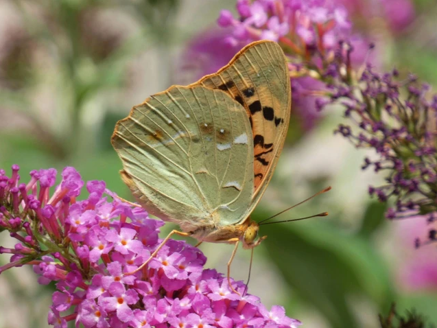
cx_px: 218
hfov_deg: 3.3
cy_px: 164
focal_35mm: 603
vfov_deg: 2.5
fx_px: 7614
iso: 80
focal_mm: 107.6
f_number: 5.6
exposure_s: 1/100
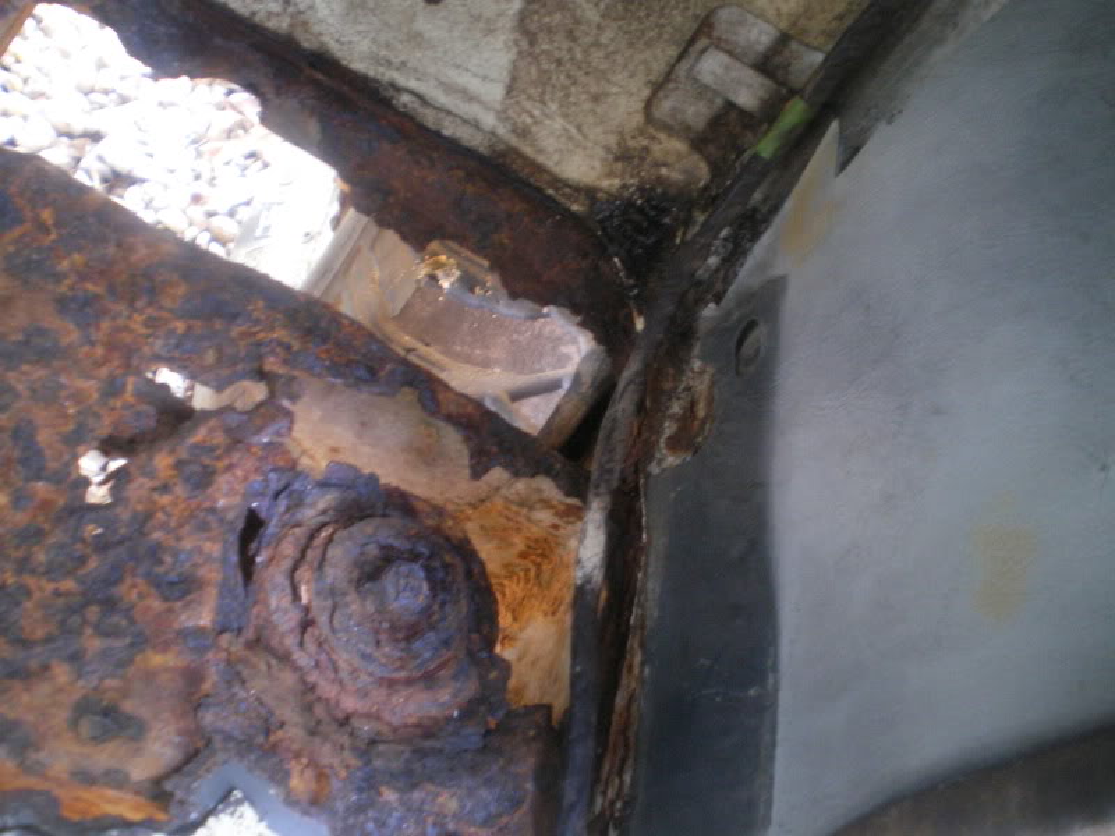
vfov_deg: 37.7
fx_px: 1224
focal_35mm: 38
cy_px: 418
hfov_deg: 49.0
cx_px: 558
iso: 400
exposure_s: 1/4
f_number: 3.1
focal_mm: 6.3
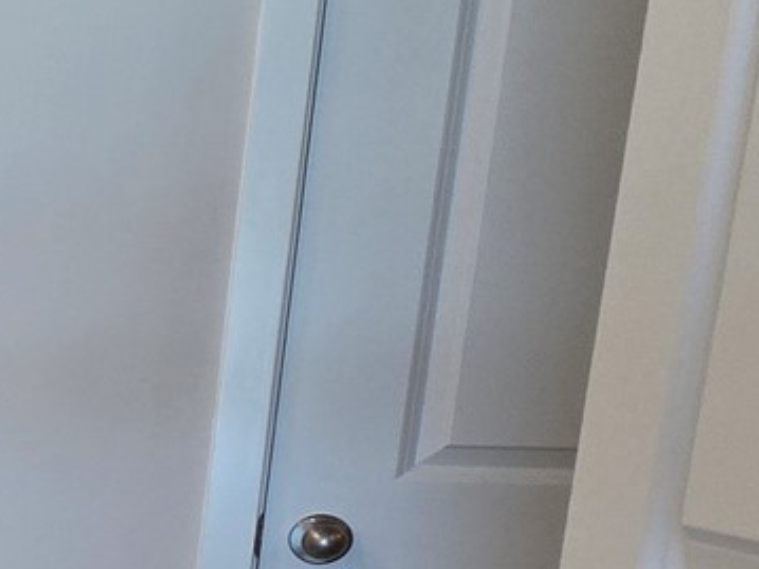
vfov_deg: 23.7
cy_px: 622
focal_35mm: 58
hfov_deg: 18.5
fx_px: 1271
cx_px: -810
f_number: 2.2
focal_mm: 2.2
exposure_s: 1/60
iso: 100
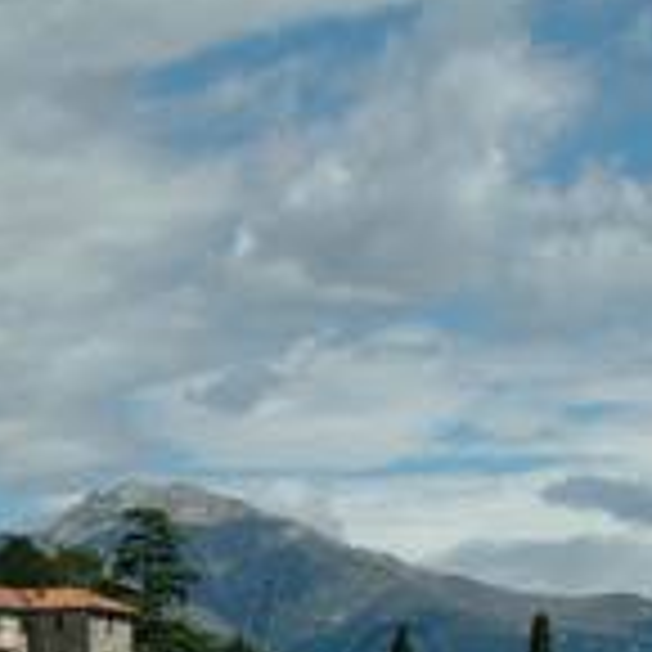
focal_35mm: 178
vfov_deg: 9.7
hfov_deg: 9.6
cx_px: -211
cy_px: 677
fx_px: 3801
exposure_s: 1/500
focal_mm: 43
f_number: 11
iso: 200
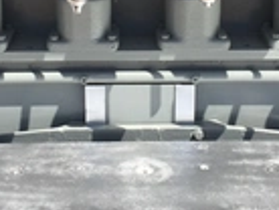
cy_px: 8
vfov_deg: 17.3
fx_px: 678
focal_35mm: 84
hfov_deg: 23.2
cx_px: 135
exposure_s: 1/1883
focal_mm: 4.15
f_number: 2.2
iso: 32
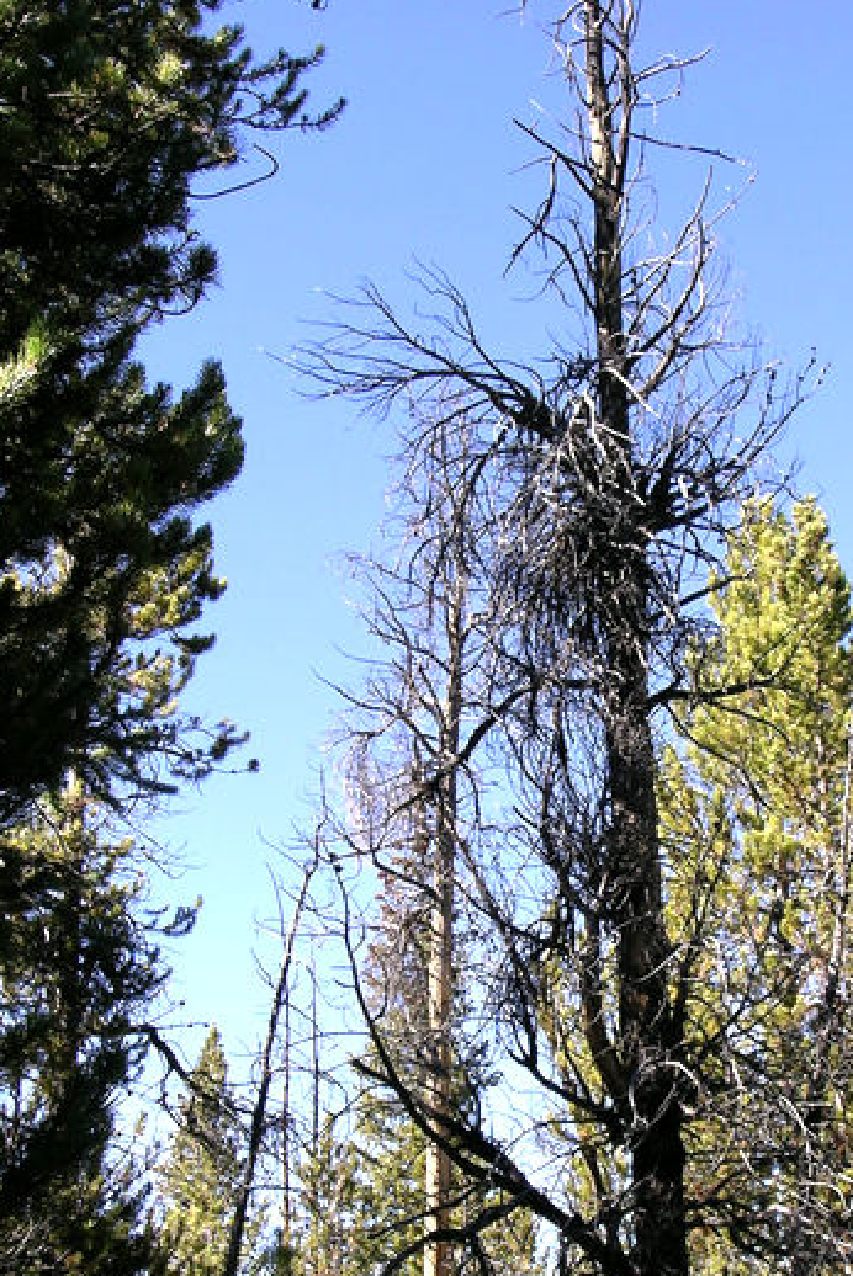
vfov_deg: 33.7
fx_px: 2094
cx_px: 578
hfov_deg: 22.9
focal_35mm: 59
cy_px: 830
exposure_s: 1/140
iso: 50
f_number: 5.7
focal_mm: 8.7
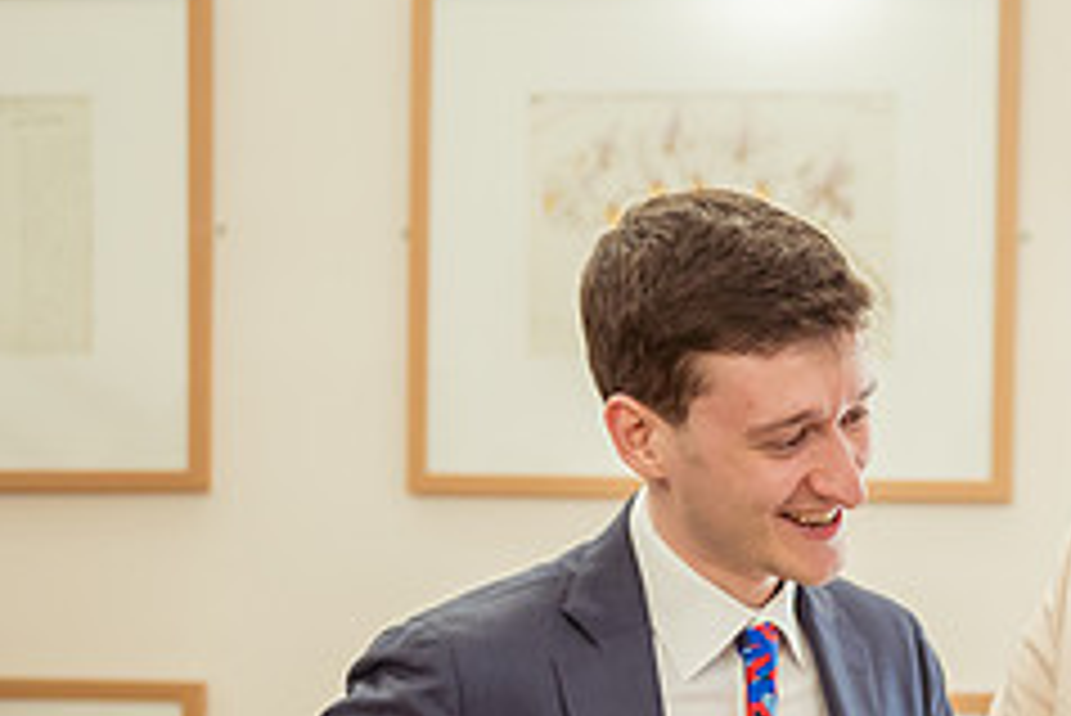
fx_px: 3632
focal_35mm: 122
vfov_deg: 11.2
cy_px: 655
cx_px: 1044
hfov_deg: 16.5
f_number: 2
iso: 1600
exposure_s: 1/500
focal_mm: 50
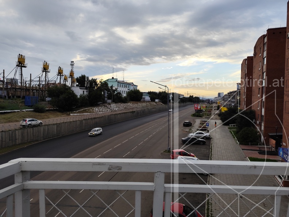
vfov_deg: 58.9
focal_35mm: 23
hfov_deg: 73.9
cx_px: 144
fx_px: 192
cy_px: 108
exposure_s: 1/214
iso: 50
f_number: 1.65
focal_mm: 6.19
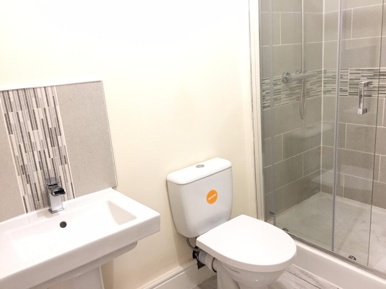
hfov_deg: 61.7
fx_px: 323
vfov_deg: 48.2
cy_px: 144
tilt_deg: -15.1
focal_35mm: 29
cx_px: 193
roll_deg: +4.1
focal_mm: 4.15
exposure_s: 1/25
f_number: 2.2
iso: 250
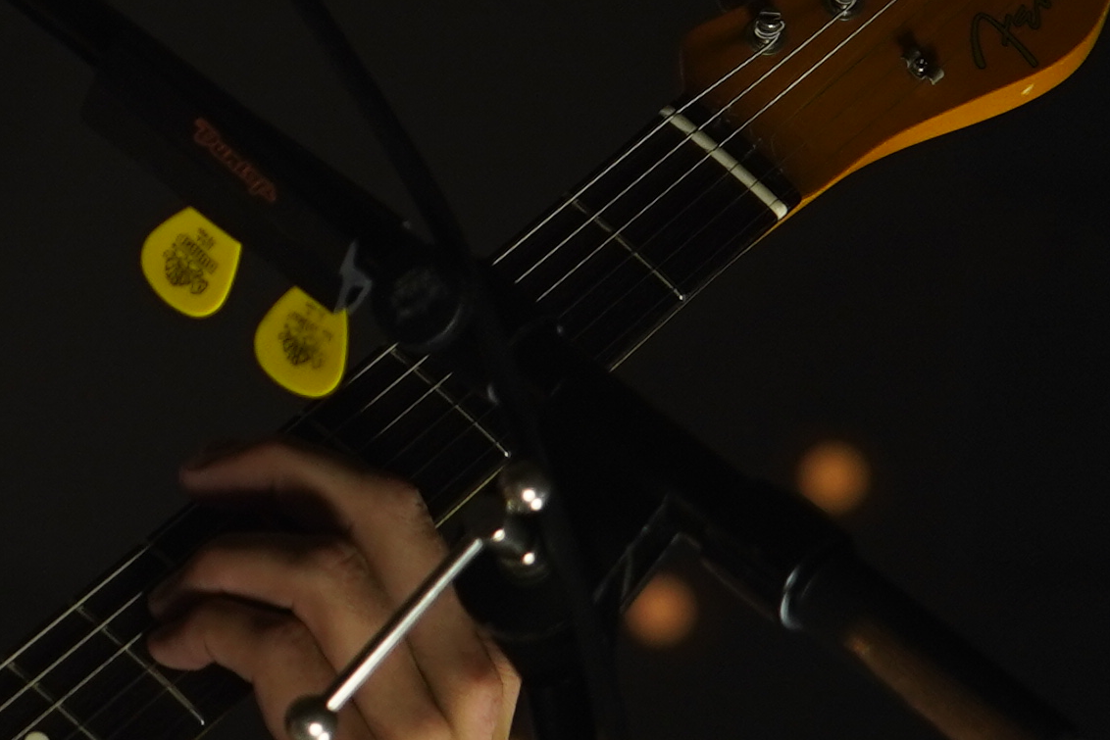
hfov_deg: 5.4
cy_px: 222
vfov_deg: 3.7
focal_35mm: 371
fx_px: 11440
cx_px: -1332
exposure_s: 1/160
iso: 500
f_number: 4
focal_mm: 70
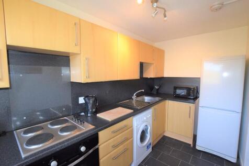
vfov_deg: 77.3
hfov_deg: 100.4
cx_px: 124
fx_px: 104
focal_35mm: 15
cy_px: 83
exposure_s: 1/100
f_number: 5
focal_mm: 10
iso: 800
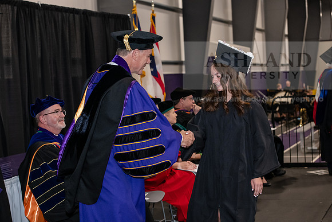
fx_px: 646
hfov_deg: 28.8
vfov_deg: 19.5
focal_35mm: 70
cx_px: 166
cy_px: 111
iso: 2500
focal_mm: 70
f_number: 5
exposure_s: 1/200
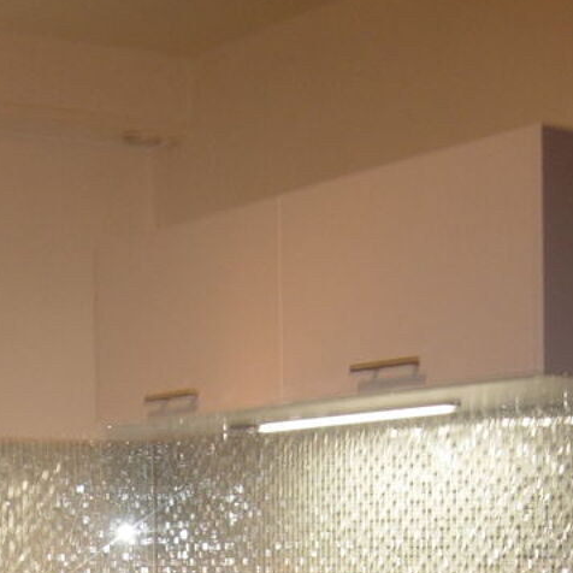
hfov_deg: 18.4
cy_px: 795
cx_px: 153
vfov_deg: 17.1
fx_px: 1760
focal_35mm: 94
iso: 79
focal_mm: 7.8
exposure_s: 1/31
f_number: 2.8
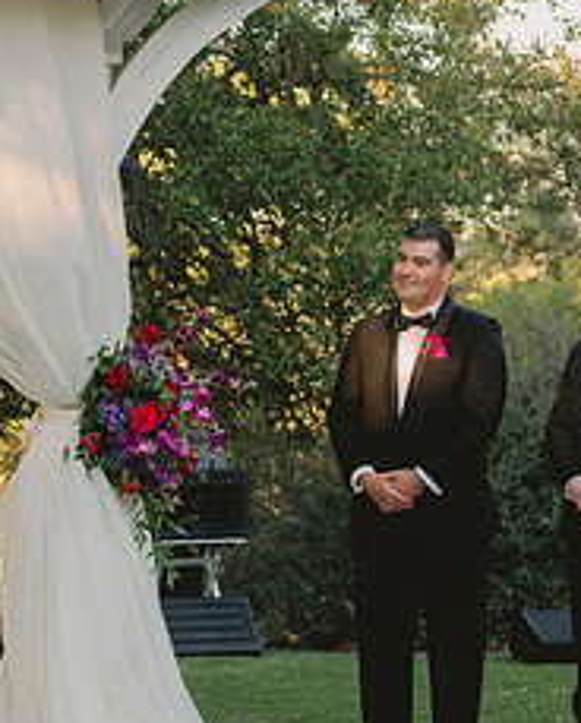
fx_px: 3966
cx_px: -148
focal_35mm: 185
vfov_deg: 10.4
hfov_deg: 8.3
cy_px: 587
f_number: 2.8
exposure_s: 1/250
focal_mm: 78
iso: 320
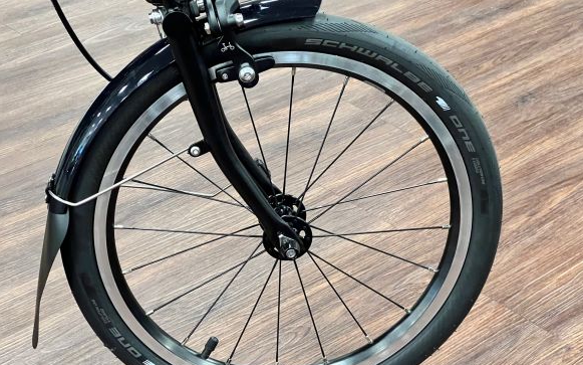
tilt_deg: -31.9
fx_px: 1303
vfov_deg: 15.9
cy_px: 203
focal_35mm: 82
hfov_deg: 25.2
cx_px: 292
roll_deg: -3.1
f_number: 2.8
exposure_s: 1/50
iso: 500
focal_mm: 9
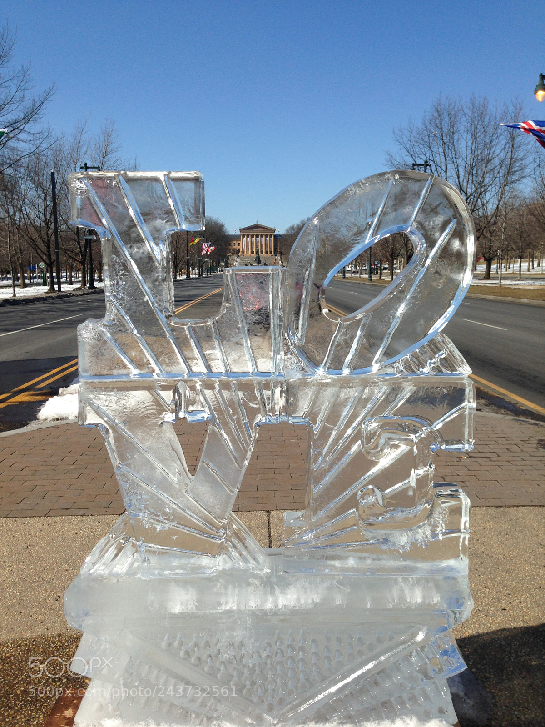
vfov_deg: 55.4
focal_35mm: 33
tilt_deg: -6.6
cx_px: 272
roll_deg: -1.8
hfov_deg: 42.9
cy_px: 364
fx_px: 693
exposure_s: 1/2358
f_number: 2.4
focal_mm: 4.12
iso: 50
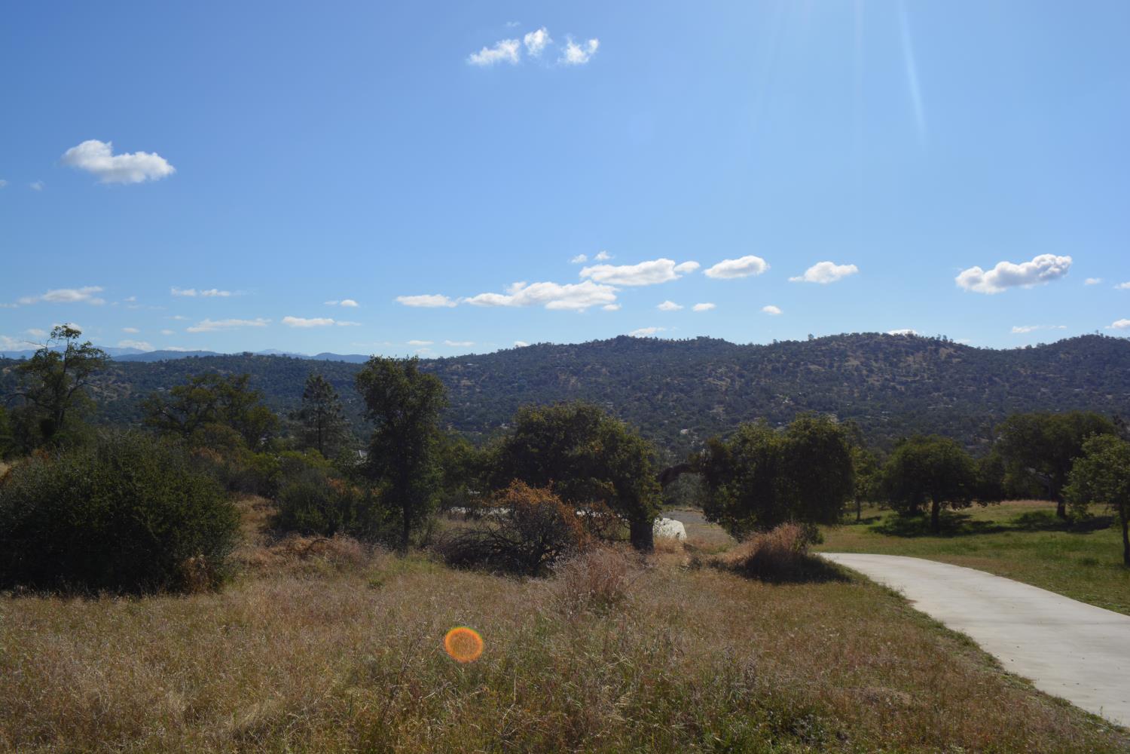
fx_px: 847
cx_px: 565
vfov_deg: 47.9
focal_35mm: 27
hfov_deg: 67.4
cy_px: 377
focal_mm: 18
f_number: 11
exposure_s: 1/200
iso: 100
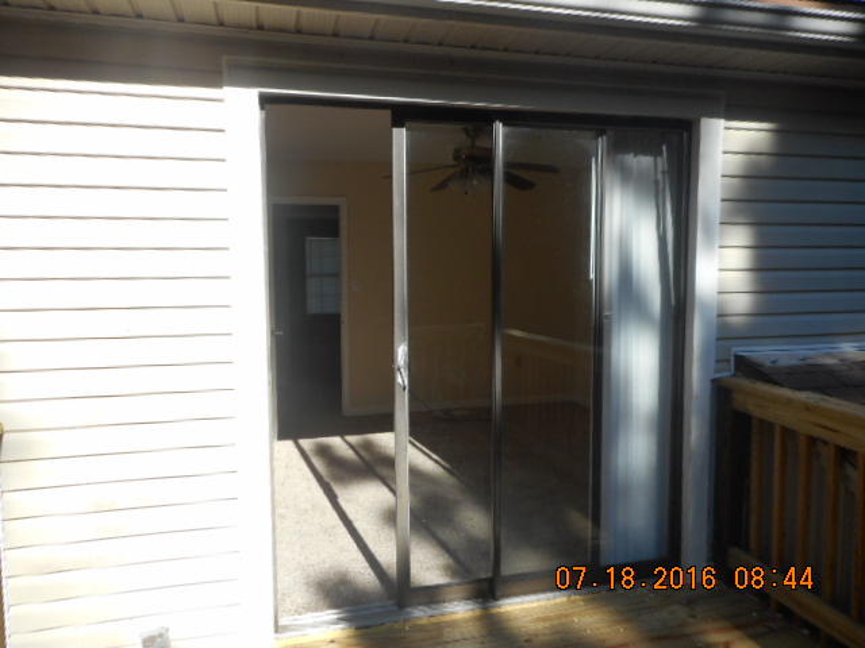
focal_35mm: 25
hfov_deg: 69.4
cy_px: 324
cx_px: 432
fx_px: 625
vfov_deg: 54.9
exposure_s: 1/400
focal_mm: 4.5
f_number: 3.7
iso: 80
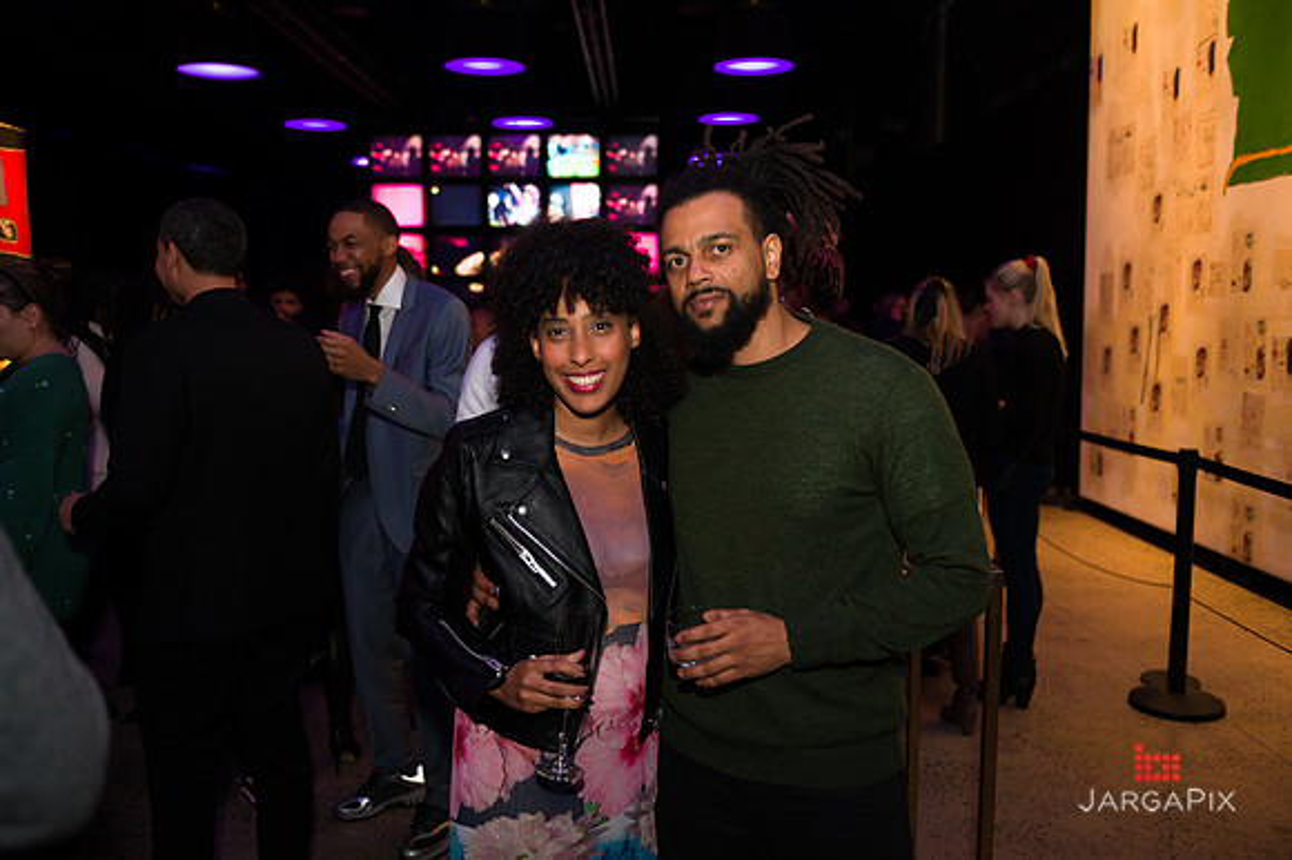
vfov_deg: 42.3
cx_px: 646
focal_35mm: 31
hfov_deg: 60.3
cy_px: 430
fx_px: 1112
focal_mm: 31
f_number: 3.2
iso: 1600
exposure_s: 1/160
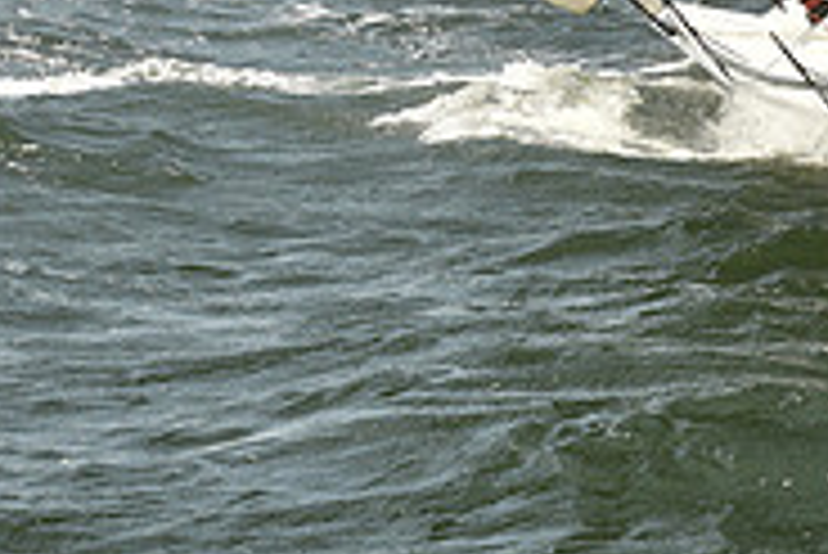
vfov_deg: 6.2
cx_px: 1174
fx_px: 5087
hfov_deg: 9.1
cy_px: 2
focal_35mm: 221
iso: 250
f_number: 9
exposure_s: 1/800
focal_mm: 70
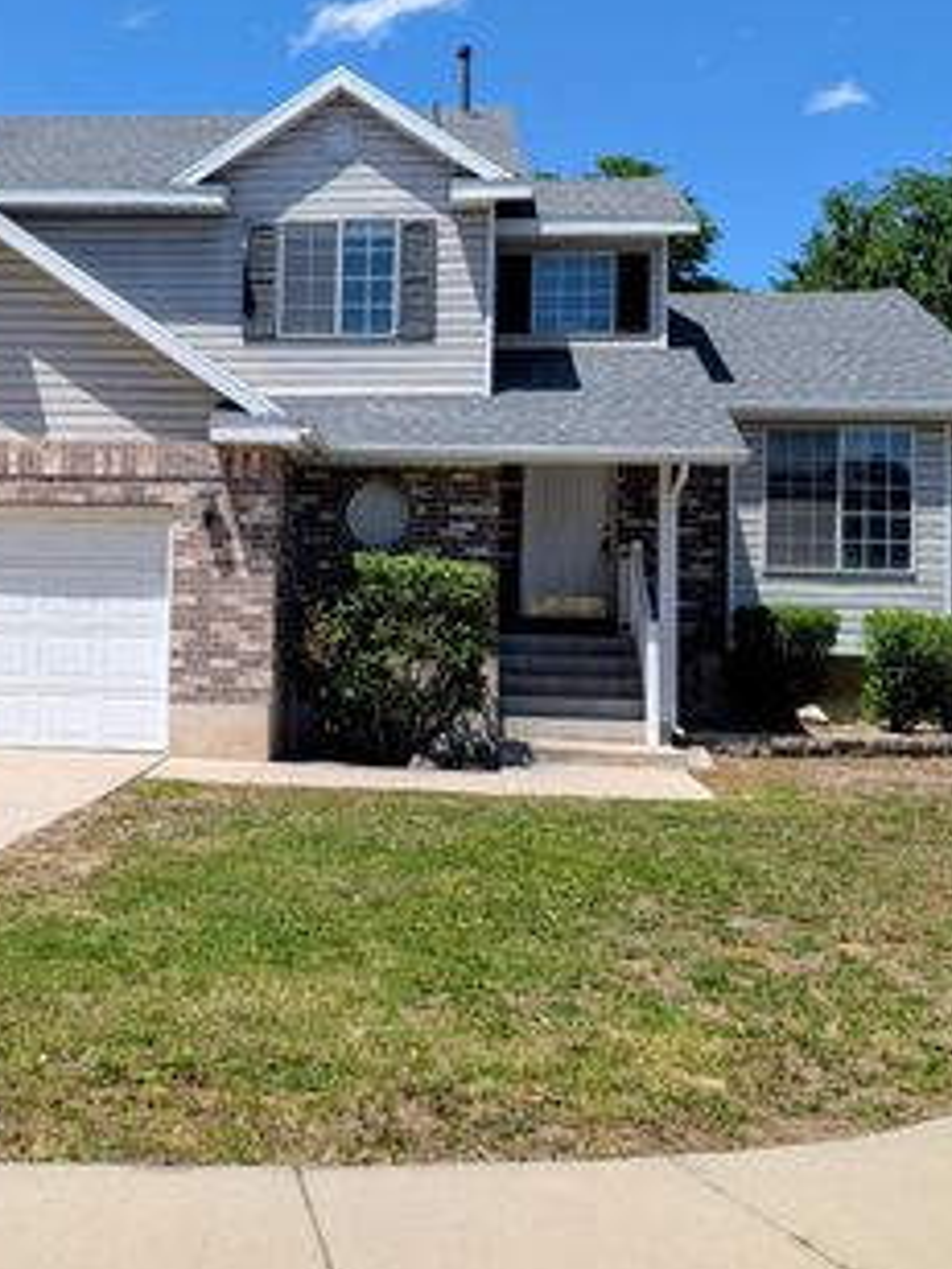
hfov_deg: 36.0
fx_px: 1430
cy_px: 560
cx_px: 243
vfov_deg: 47.8
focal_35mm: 39
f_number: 1.68
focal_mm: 6.9
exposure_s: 1/1195
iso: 21
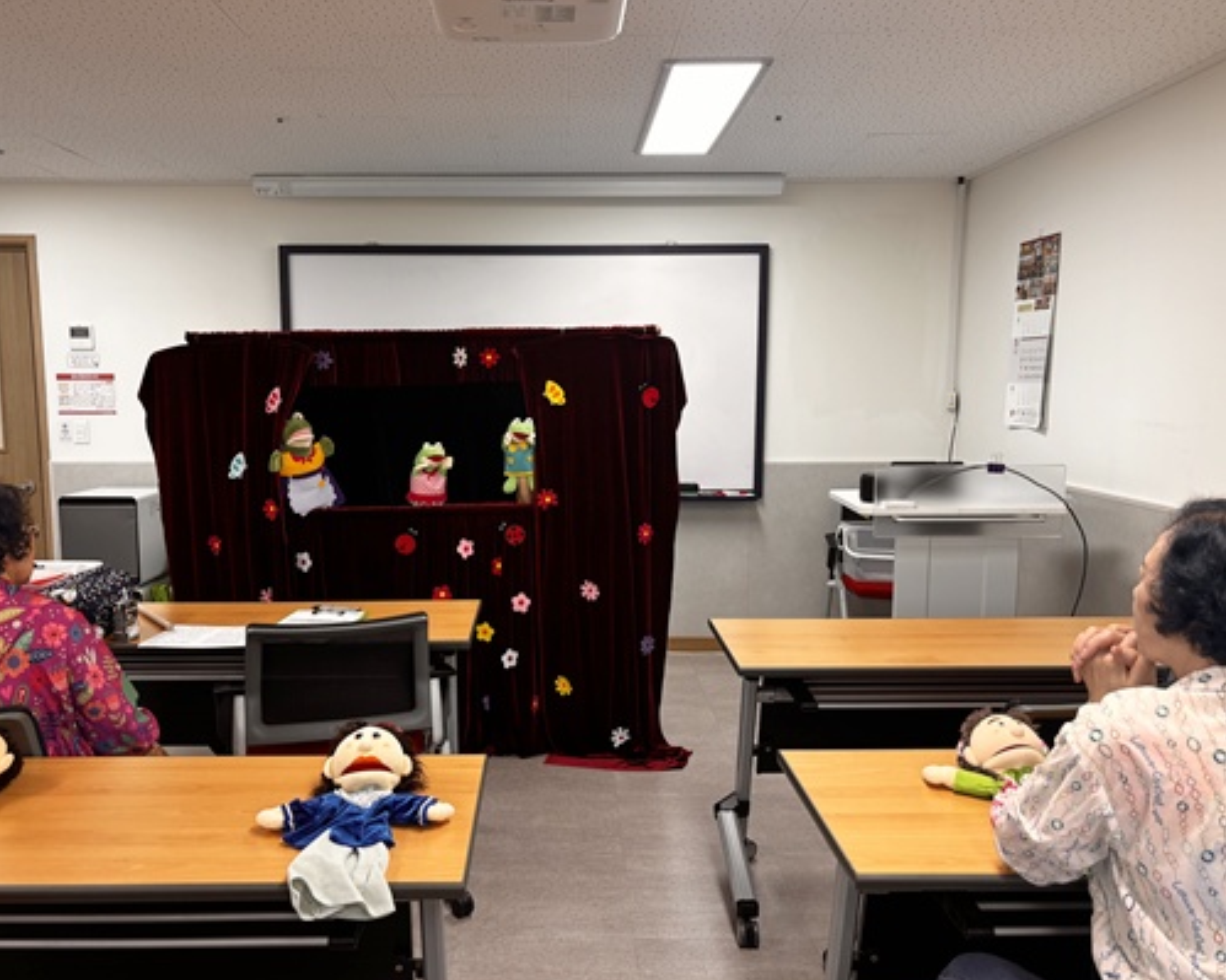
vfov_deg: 51.5
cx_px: 553
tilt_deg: -7.6
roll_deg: +0.2
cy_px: 492
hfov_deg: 62.1
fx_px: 1016
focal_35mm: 28
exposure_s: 1/60
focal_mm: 5.96
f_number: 1.6
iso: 64
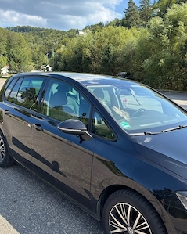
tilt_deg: -6.8
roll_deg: -1.3
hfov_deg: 43.3
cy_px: 110
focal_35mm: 34
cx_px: 94
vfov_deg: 52.8
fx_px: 235
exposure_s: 1/894
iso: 50
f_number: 1.6
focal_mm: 5.96
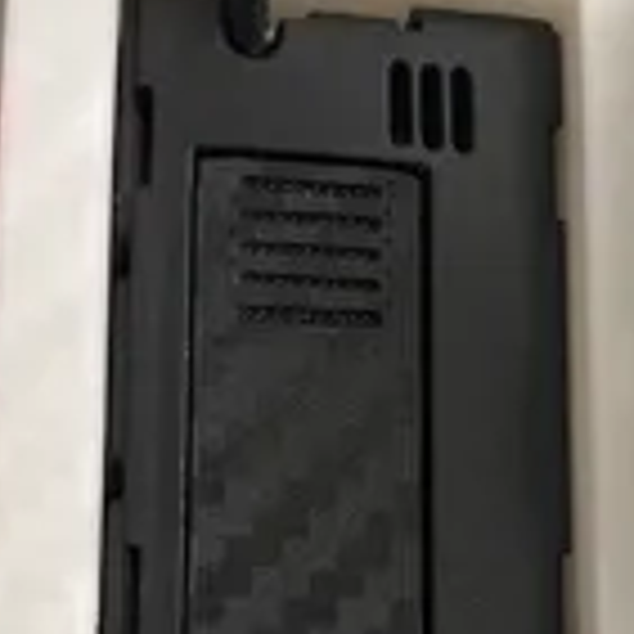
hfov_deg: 24.4
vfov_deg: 24.4
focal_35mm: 70
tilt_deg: -59.0
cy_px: 486
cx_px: 459
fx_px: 1450
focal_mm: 3.99
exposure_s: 1/60
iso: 250
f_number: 1.8
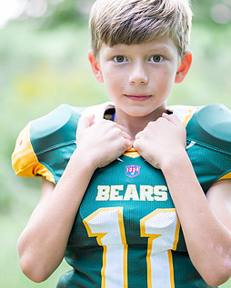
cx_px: 139
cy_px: 144
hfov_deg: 13.3
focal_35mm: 116
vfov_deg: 16.6
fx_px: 990
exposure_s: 1/1250
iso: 320
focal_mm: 50
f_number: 1.2
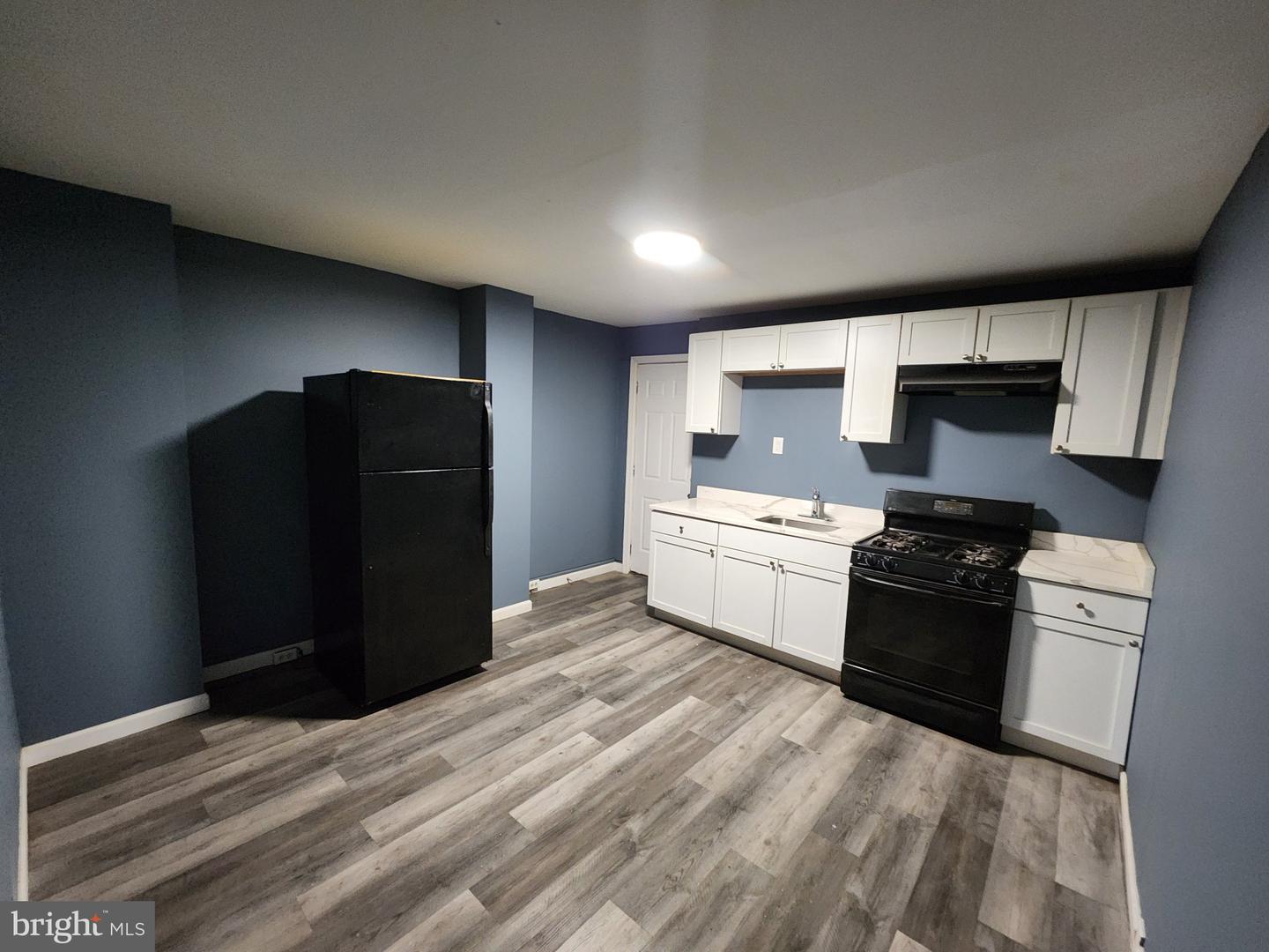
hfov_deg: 106.2
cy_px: 476
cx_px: 634
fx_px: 477
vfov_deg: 89.9
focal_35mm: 13
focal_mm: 2.2
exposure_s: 1/30
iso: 640
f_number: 2.2
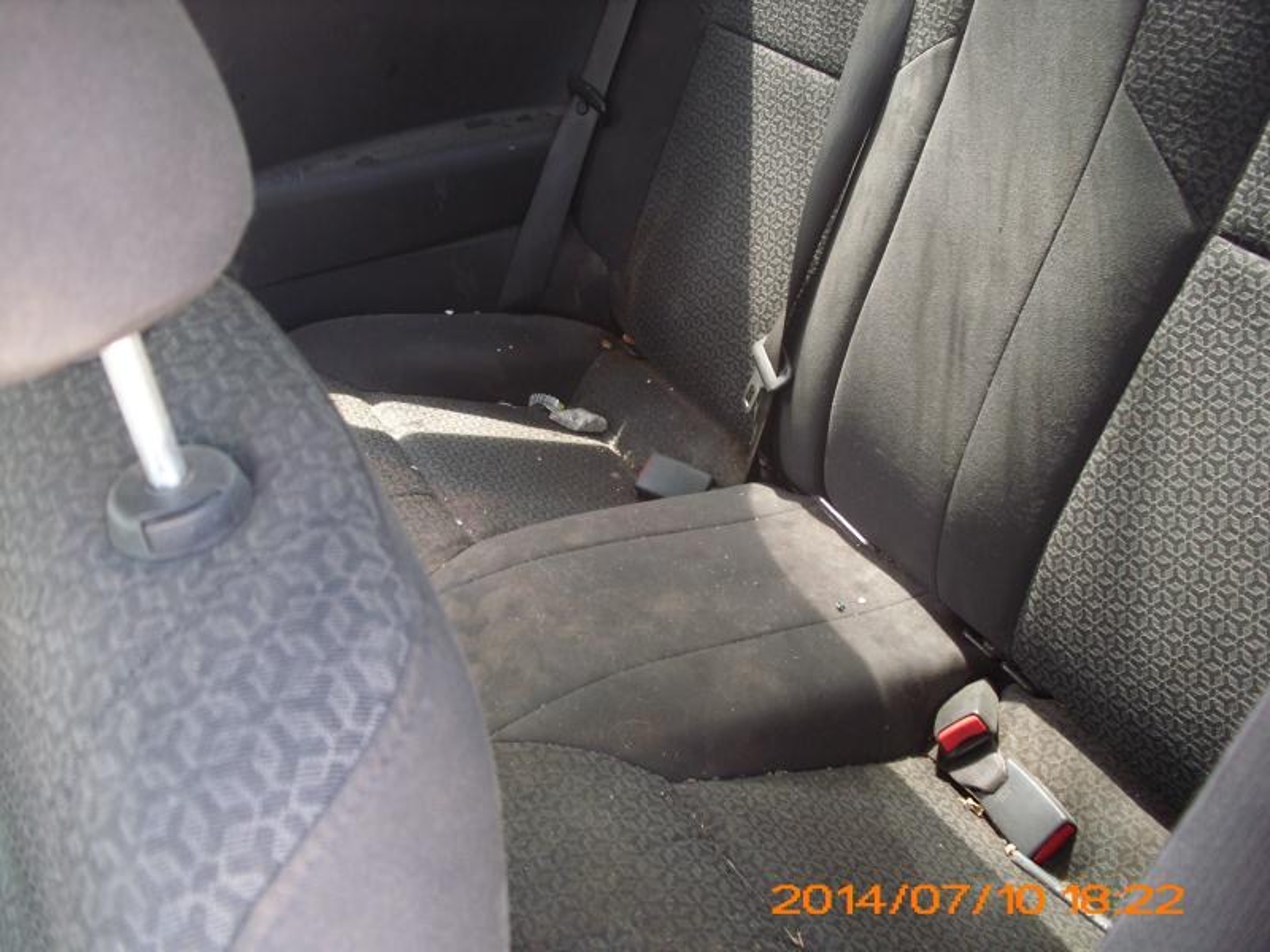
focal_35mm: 36
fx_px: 1321
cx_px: 635
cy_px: 476
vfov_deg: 39.7
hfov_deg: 51.4
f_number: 3.1
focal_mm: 6.3
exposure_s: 1/40
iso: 100
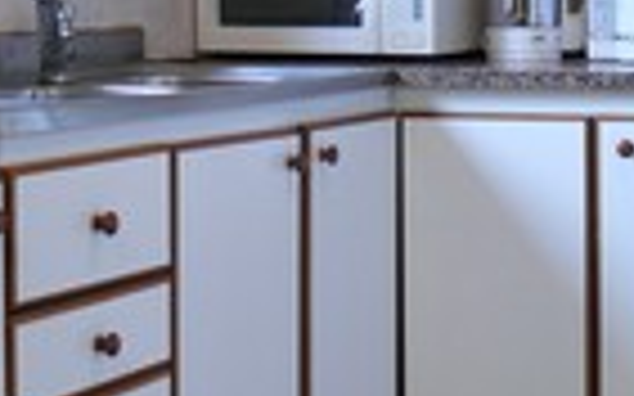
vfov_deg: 12.3
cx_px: 247
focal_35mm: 105
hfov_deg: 19.8
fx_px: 1814
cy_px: -22
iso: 200
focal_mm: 7.4
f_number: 2.8
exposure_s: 1/15
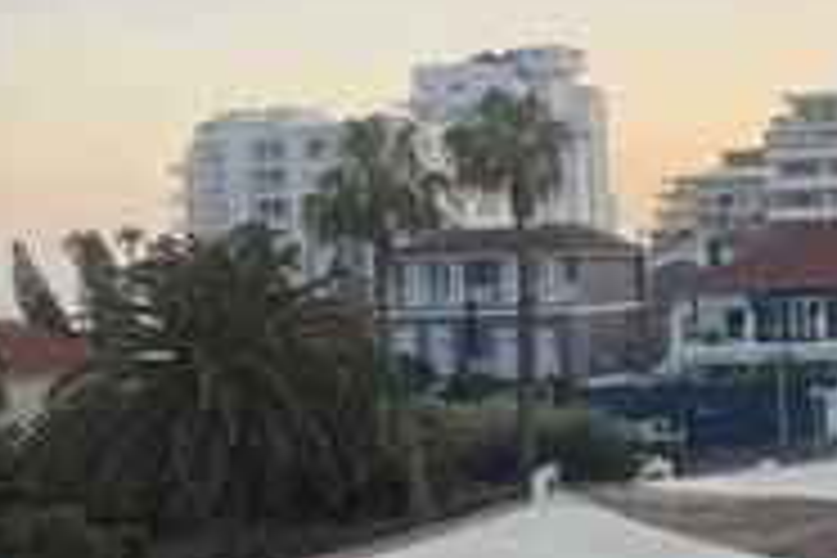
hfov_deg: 24.3
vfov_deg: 18.2
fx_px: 1744
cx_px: 1022
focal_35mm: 75
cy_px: 284
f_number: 1.8
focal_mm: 3.99
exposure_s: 1/120
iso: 32
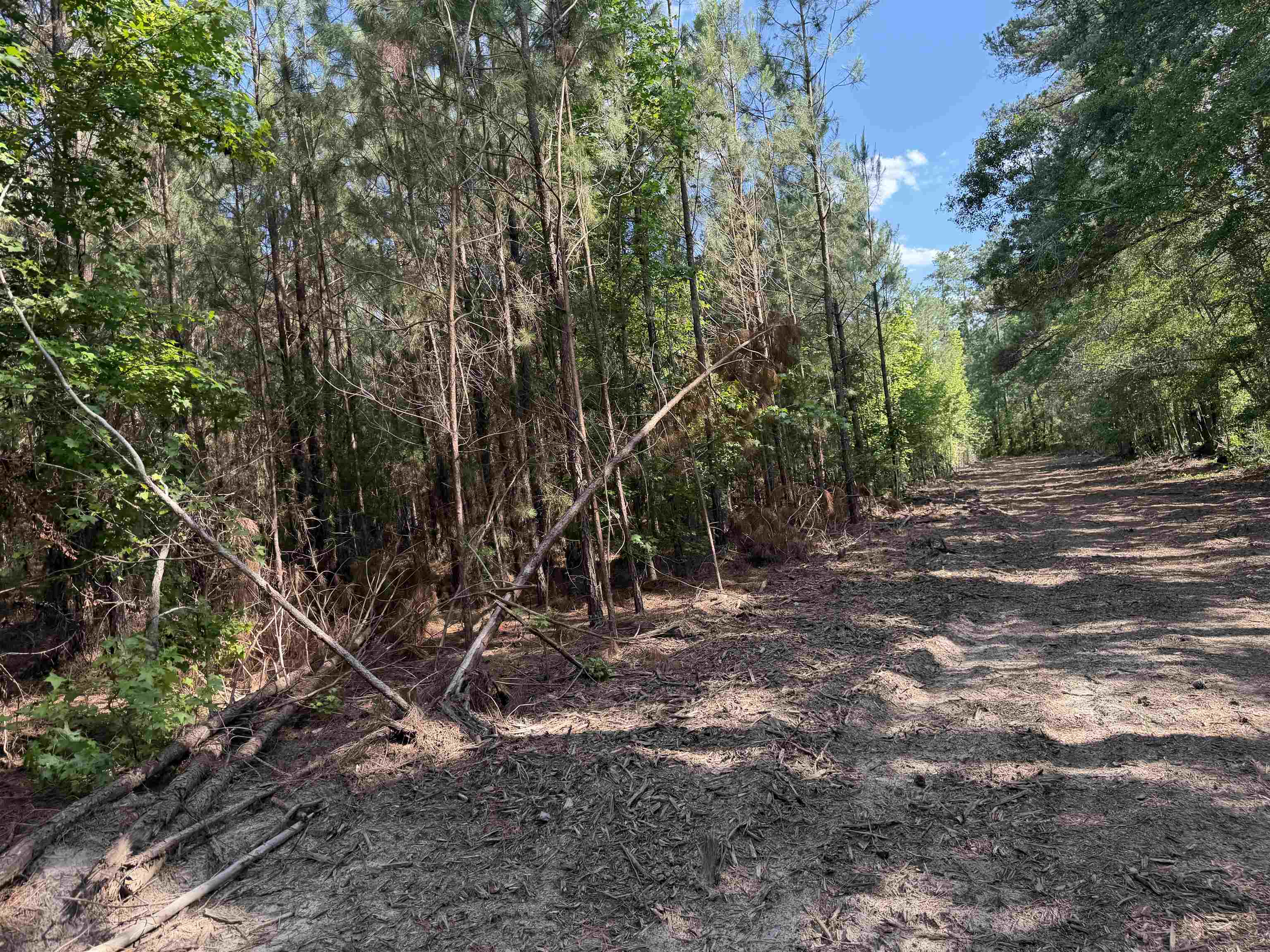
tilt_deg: +0.2
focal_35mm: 24
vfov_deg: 56.8
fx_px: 881
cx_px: 635
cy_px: 476
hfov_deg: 71.6
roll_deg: +1.9
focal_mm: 6.76
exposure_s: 1/547
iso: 80
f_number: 1.78
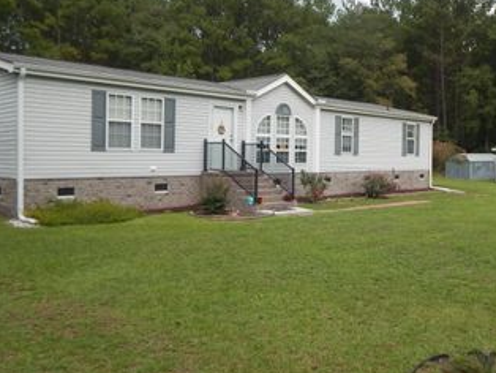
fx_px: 502
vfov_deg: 40.6
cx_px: 329
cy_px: 159
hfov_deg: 51.7
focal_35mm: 35
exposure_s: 1/1250
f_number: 3
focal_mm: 4
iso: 125
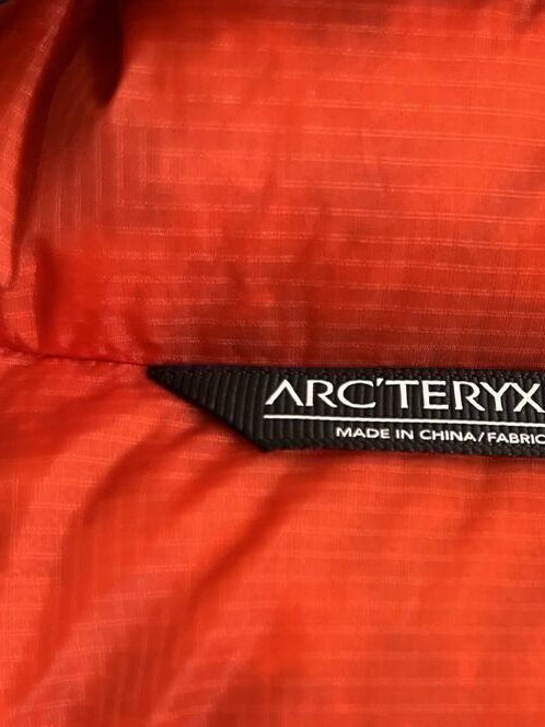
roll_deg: +0.3
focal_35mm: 47
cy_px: 563
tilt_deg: -10.3
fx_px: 987
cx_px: 465
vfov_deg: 39.1
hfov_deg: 29.9
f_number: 1.6
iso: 500
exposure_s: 1/60
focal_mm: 5.1
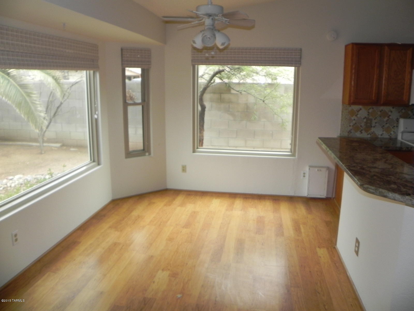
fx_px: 311
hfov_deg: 67.3
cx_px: 207
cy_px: 156
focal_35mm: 26
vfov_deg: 53.1
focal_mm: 4.6
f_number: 3.5
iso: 160
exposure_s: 1/79.5
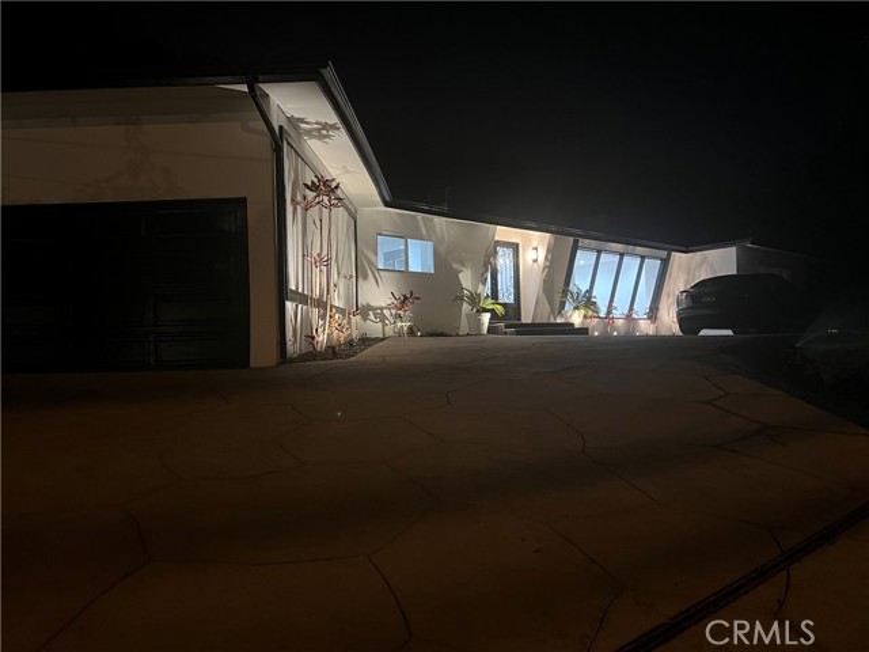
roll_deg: +0.7
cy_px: 326
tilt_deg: +1.4
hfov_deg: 67.3
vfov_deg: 53.1
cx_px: 434
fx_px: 653
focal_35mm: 26
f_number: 1.5
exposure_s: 1/30
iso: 500
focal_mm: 5.7
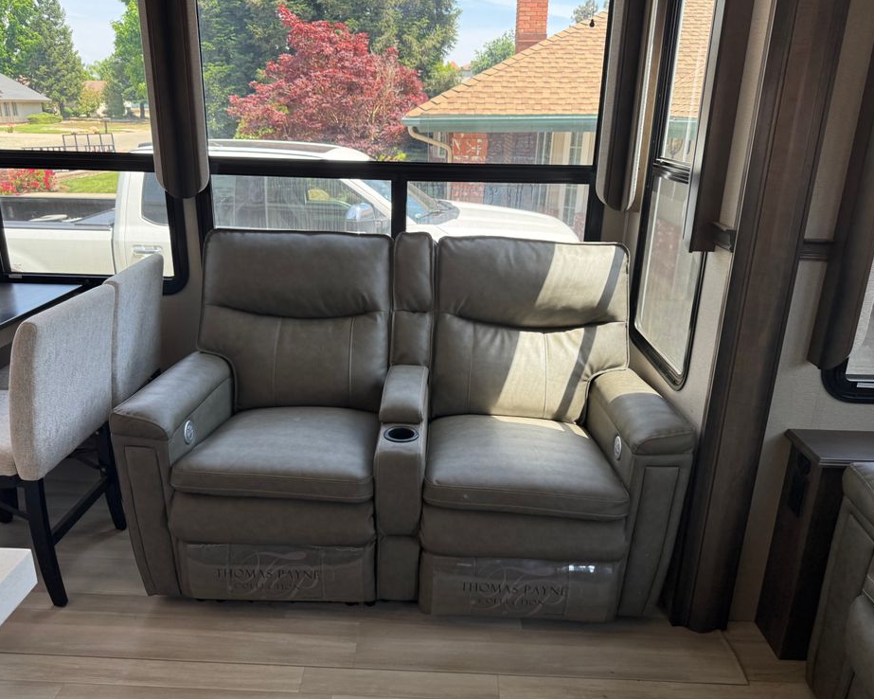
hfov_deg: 66.0
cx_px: 418
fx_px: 672
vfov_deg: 54.9
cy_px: 347
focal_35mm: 26
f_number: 1.78
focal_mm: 6.76
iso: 125
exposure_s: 1/150
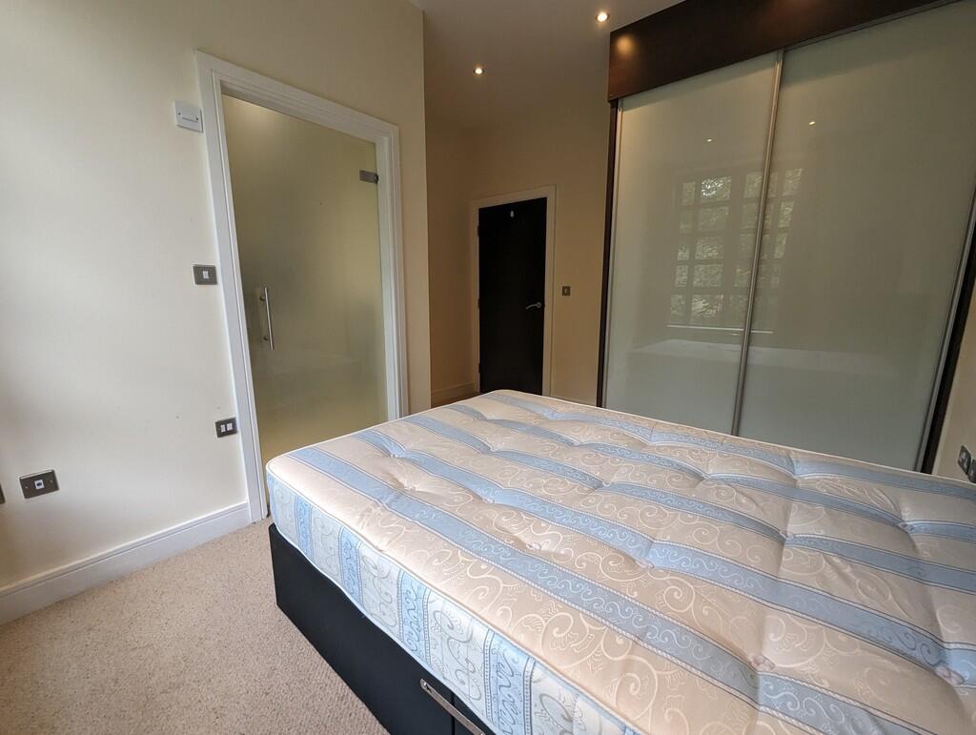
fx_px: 367
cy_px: 368
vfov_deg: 90.1
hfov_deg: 106.1
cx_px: 488
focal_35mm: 13
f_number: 2.2
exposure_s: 1/100
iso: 237
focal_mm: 1.95
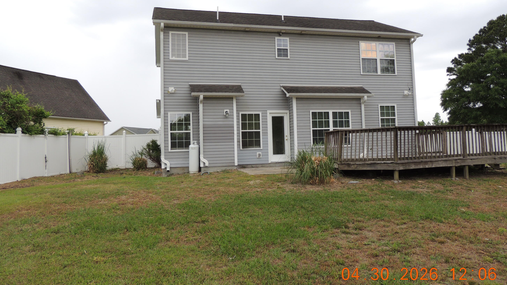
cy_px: 119
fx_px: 363
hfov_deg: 69.9
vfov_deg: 42.8
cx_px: 259
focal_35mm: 27
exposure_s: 1/160
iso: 100
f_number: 3
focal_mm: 4.3
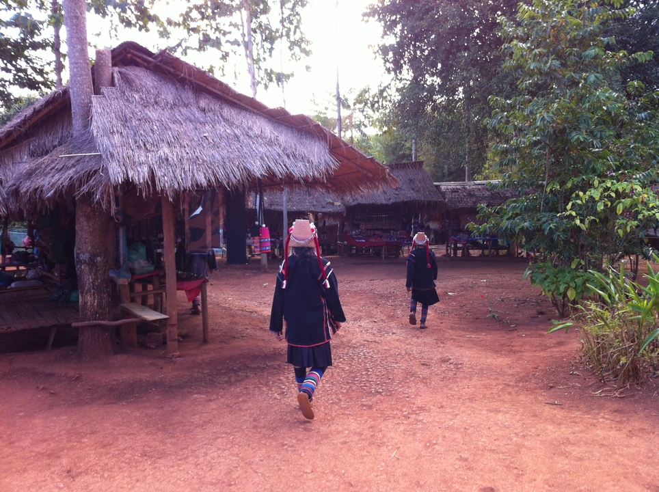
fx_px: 665
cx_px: 330
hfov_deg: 52.7
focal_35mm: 35
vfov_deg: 40.6
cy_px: 246
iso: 125
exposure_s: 1/120
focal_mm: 3.85
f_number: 2.8
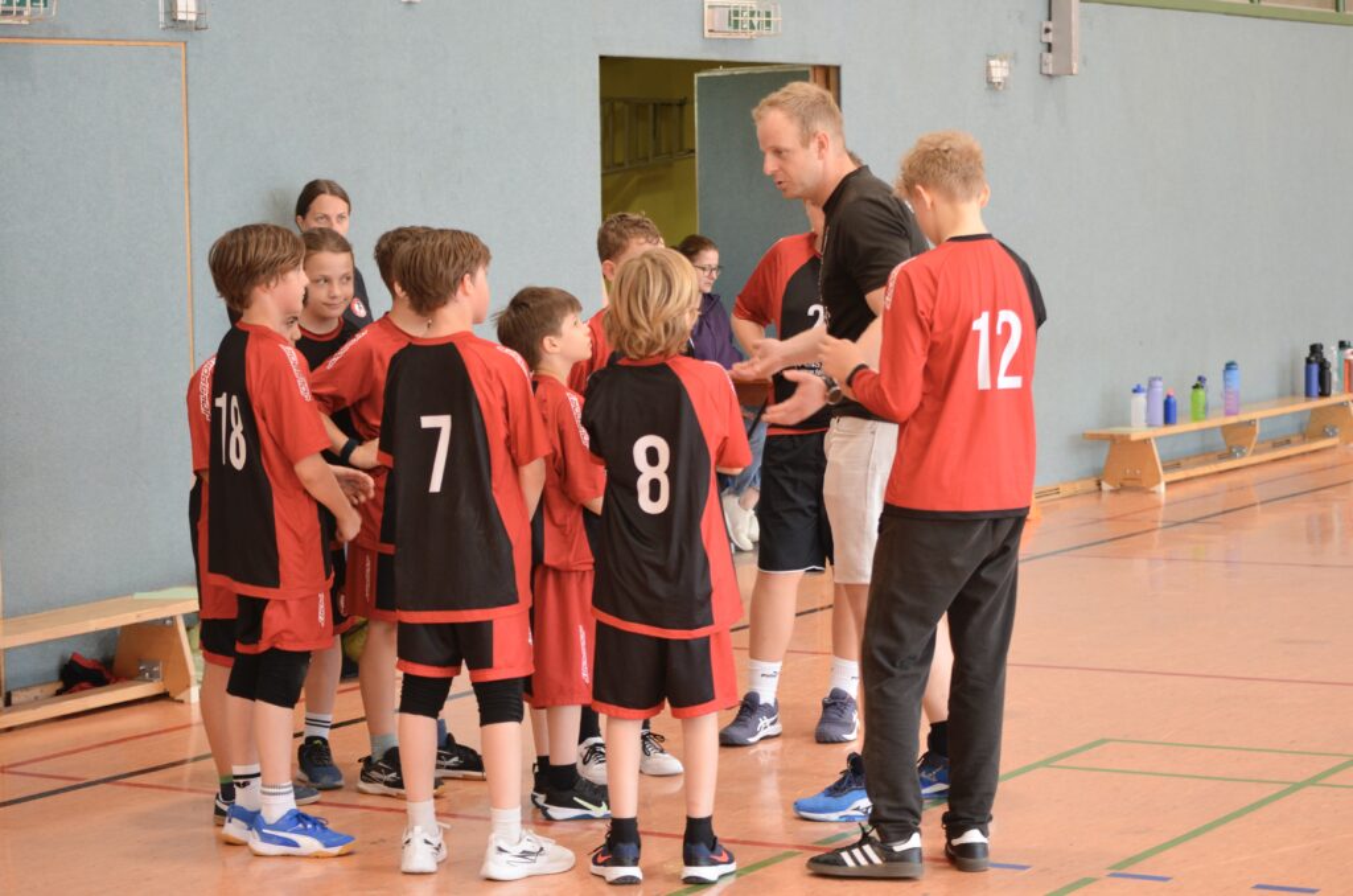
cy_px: 448
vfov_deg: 16.5
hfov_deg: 24.7
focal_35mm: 82
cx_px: 676
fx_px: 3094
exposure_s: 1/60
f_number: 4
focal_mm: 55
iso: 560
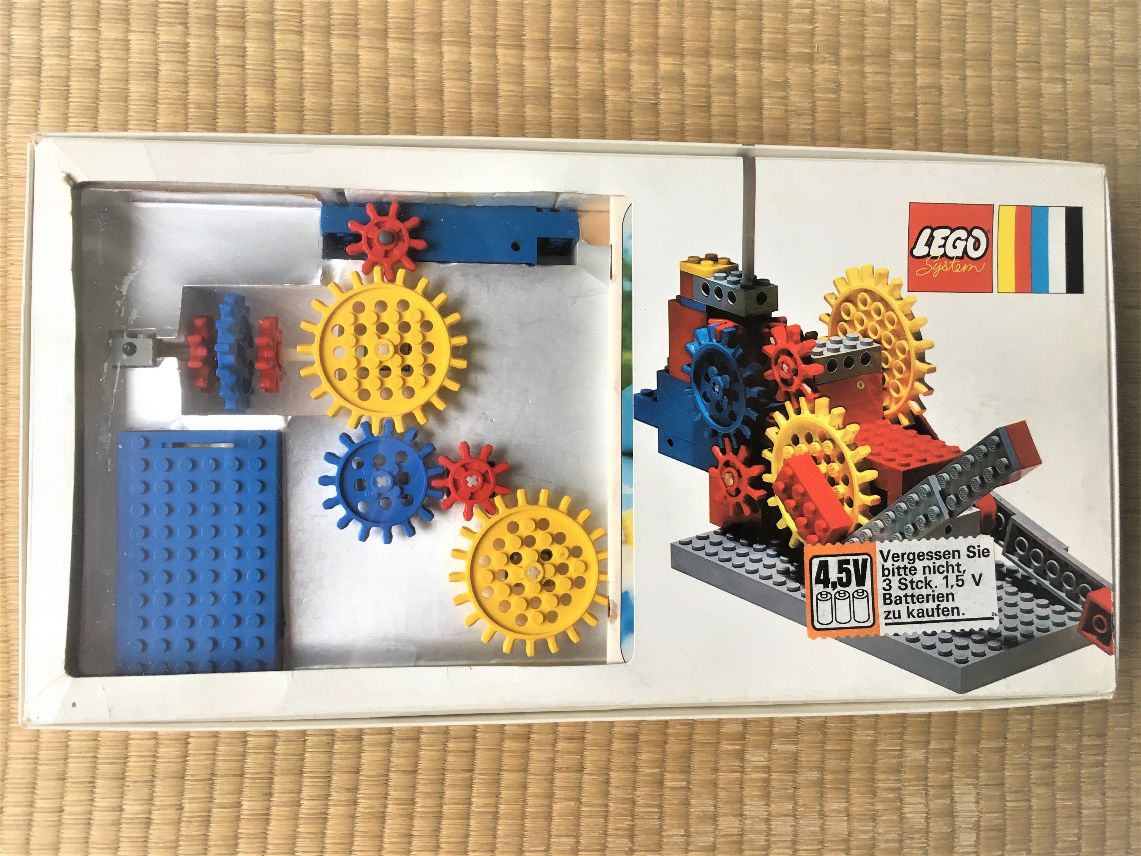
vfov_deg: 48.2
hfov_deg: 61.7
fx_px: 956
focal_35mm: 29
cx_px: 570
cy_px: 428
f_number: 2.2
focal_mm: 4.15
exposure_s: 1/33
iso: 40
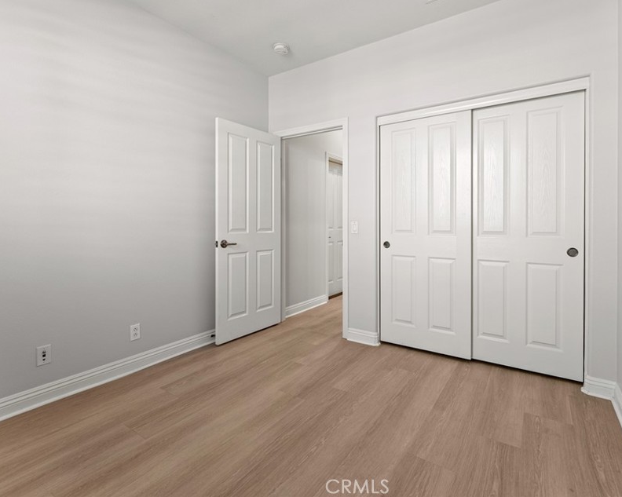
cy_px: 230
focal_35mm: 17
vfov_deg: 76.8
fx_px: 313
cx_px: 326
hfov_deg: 89.6
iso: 320
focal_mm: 14
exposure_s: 1/6
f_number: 6.3
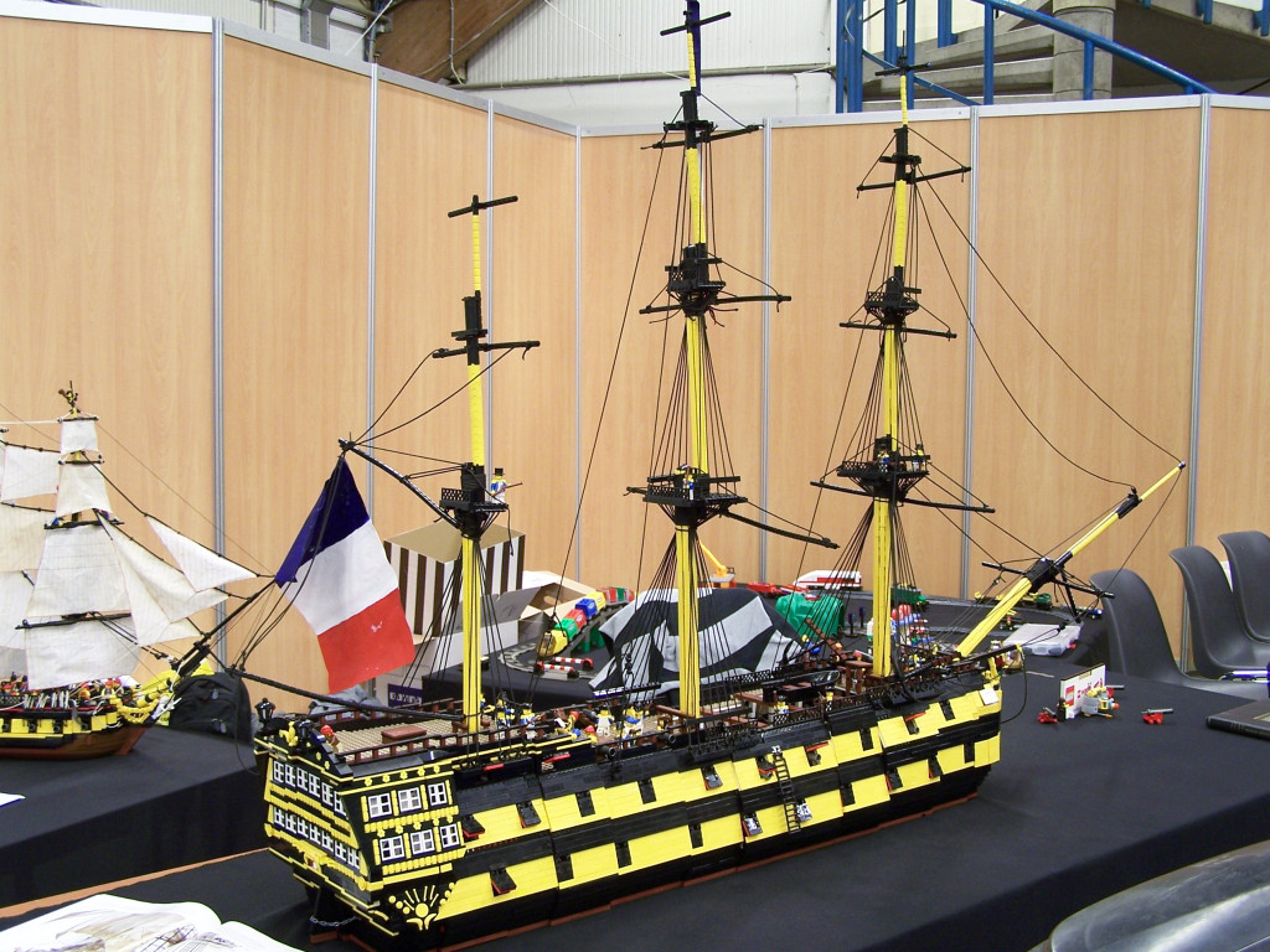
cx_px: 635
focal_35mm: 40
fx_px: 1468
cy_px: 476
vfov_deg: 36.0
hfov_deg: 46.8
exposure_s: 1/2
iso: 80
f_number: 2.8
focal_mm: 6.7
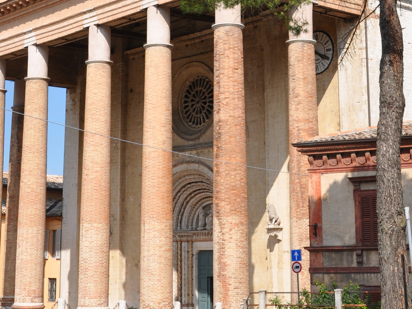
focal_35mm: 76
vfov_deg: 18.8
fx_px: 907
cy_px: -10
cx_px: 238
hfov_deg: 25.6
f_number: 10
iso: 200
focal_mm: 21
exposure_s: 1/400
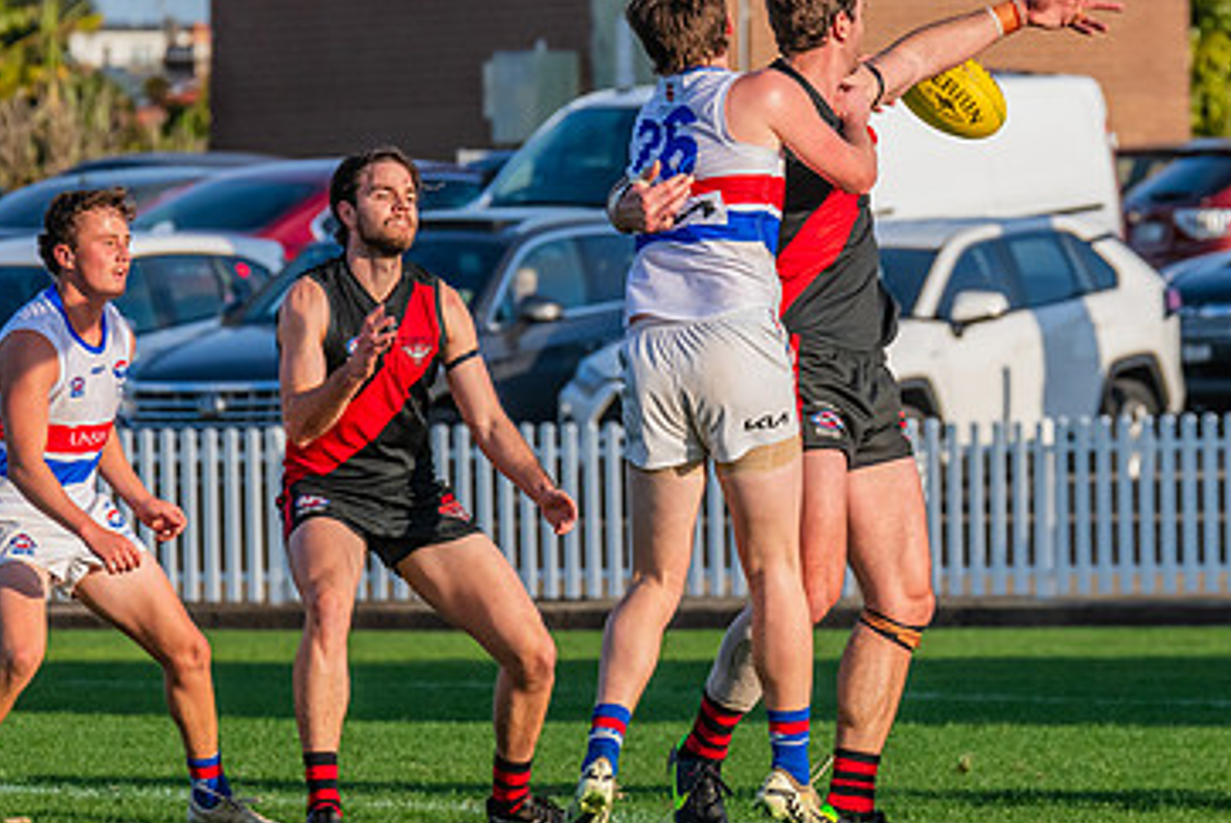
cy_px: 203
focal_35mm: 562
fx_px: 19232
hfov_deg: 3.7
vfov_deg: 2.5
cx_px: 896
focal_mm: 310
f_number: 10
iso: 800
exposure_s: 1/1250
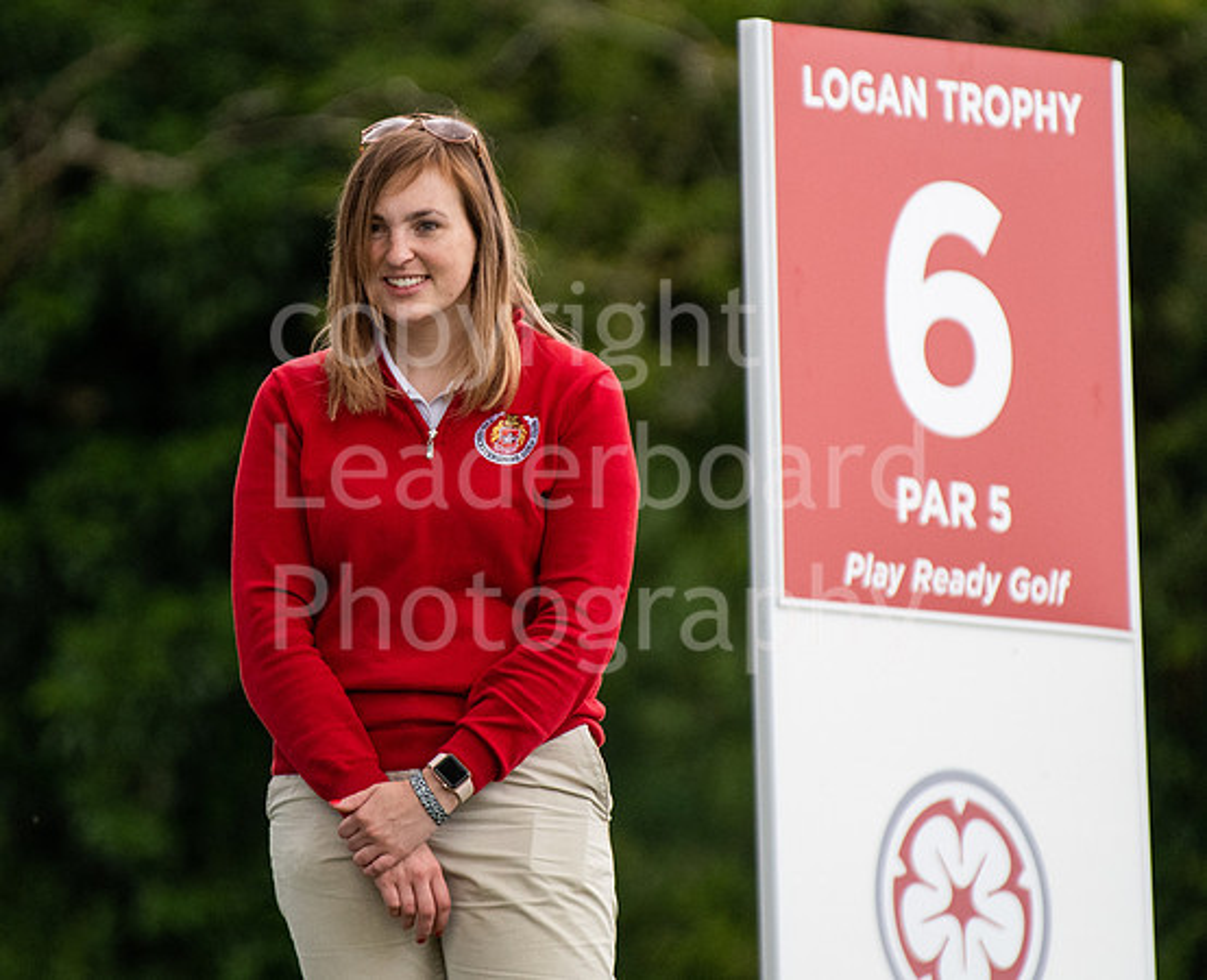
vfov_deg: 1.6
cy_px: 405
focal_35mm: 969
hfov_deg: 2.0
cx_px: 507
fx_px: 34827
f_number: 5.6
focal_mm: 480
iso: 1600
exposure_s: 1/1600
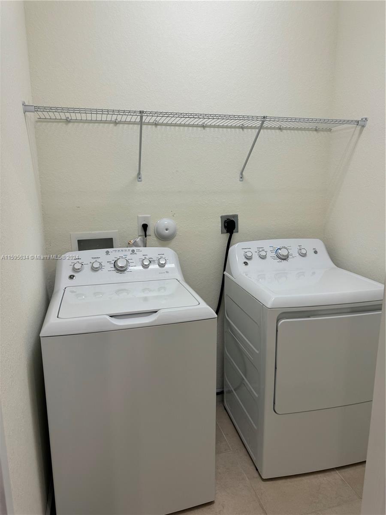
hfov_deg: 56.8
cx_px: 193
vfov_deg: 71.6
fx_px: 357
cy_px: 258
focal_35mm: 24
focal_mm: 6.76
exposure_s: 1/120
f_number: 1.78
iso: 100
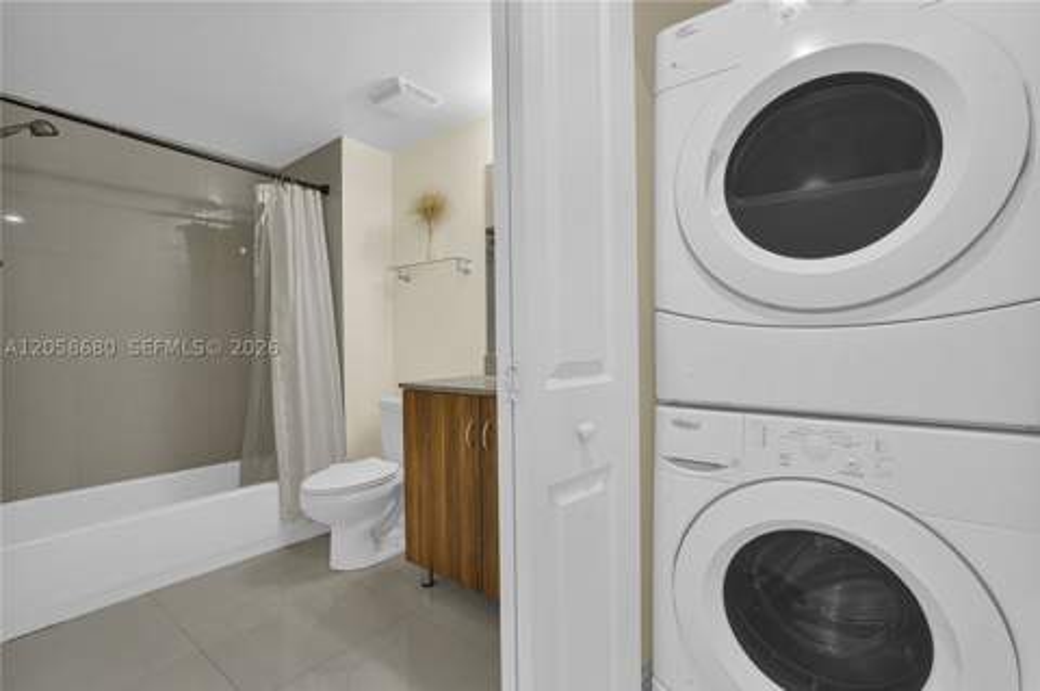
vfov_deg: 73.6
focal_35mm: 16
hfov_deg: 96.8
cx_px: 520
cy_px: 346
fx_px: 462
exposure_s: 1/30
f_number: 9
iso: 1600
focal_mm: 16
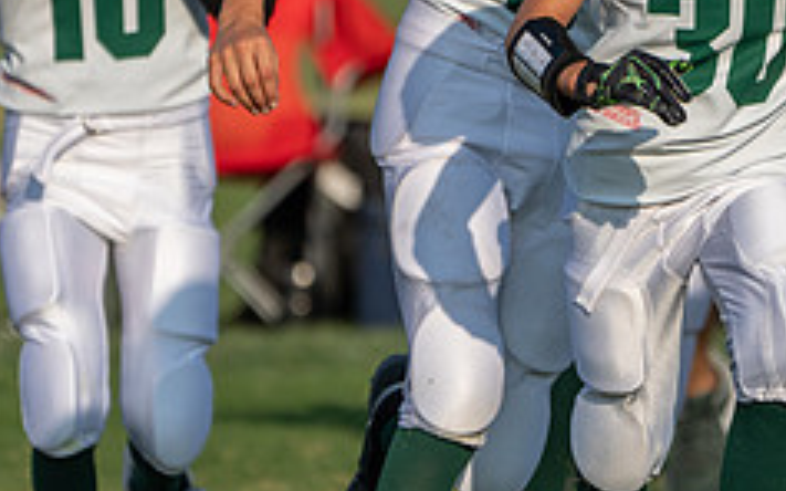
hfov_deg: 1.7
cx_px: 594
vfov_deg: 1.1
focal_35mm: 1213
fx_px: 25978
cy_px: 197
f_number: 5.6
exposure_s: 1/1250
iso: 250
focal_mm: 400
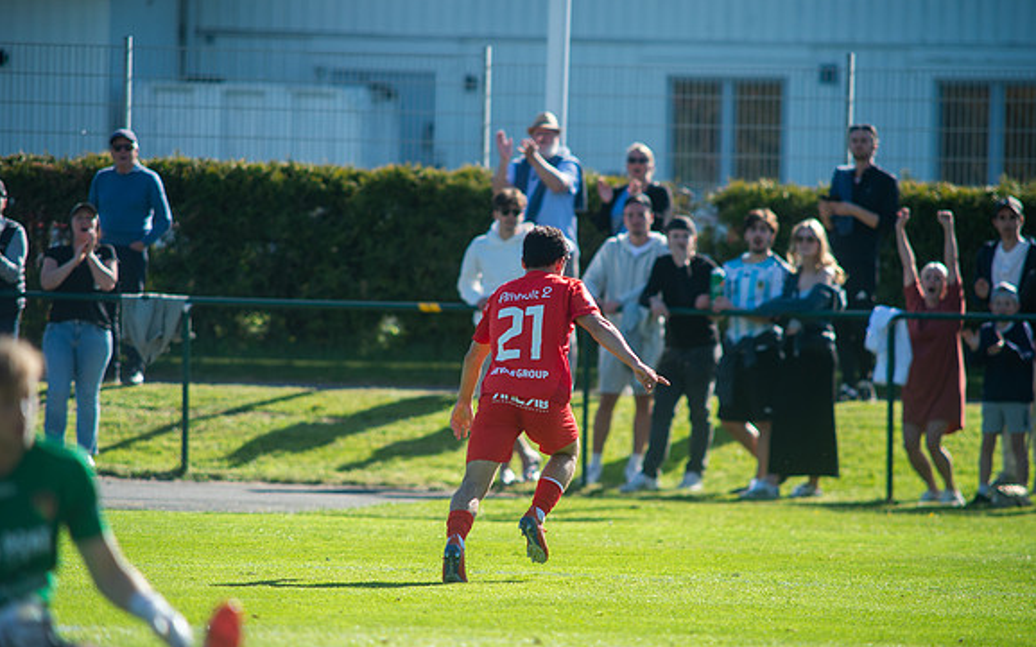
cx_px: 518
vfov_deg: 3.0
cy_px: 326
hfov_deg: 4.8
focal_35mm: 437
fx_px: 12336
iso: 360
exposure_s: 1/1600
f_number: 4
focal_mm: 420
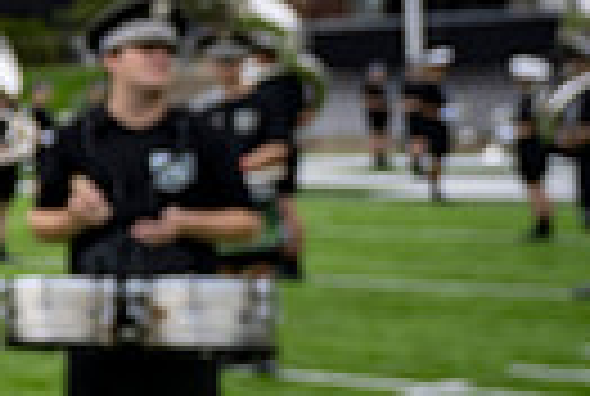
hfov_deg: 14.9
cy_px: 79
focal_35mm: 106
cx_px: -667
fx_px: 1741
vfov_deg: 12.9
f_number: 4
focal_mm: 24
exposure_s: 1/200
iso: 100
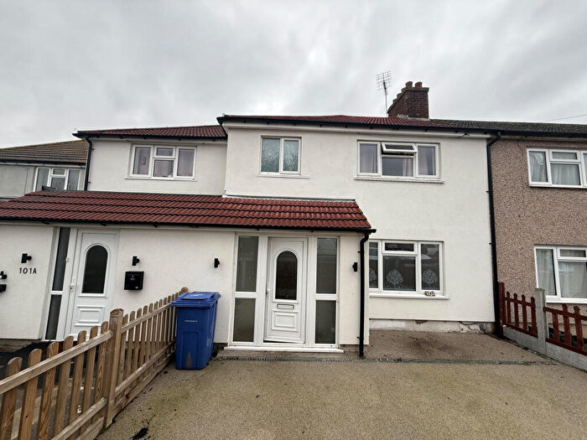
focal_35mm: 14
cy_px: 220
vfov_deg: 85.7
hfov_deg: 102.1
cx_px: 294
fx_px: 237
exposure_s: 1/104
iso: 40
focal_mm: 2.22
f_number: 2.2
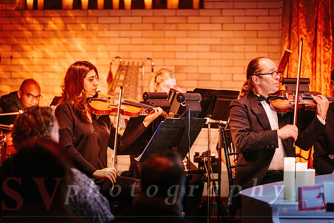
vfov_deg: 9.9
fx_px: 1290
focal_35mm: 139
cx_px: 167
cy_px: 112
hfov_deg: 14.8
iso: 1000
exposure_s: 1/60
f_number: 2.8
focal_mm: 139
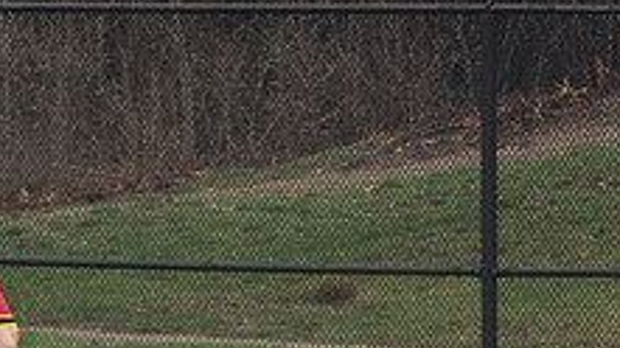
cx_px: 309
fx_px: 20455
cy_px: 659
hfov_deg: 1.7
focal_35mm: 1245
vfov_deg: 1.0
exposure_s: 1/800
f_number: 6.3
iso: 1000
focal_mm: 240
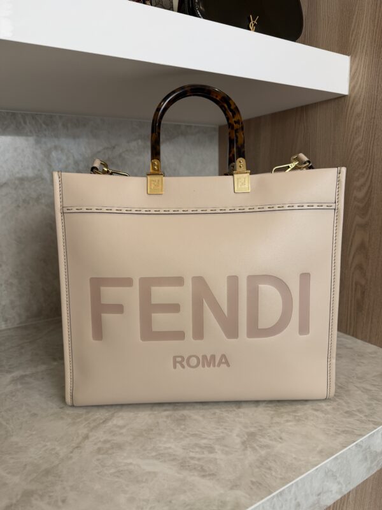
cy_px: 255
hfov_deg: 56.8
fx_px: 353
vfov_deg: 71.6
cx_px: 191
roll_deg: +0.9
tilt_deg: -10.5
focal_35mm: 24
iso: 64
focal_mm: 6.76
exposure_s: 1/120
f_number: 1.78
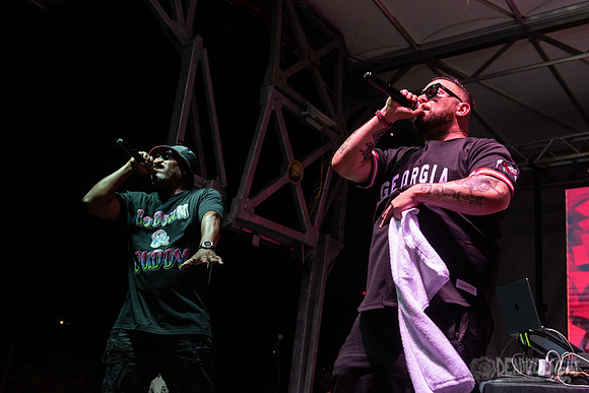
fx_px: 683
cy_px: 177
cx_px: 323
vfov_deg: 32.1
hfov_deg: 46.6
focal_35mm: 42
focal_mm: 38
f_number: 4
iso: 2000
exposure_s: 1/250
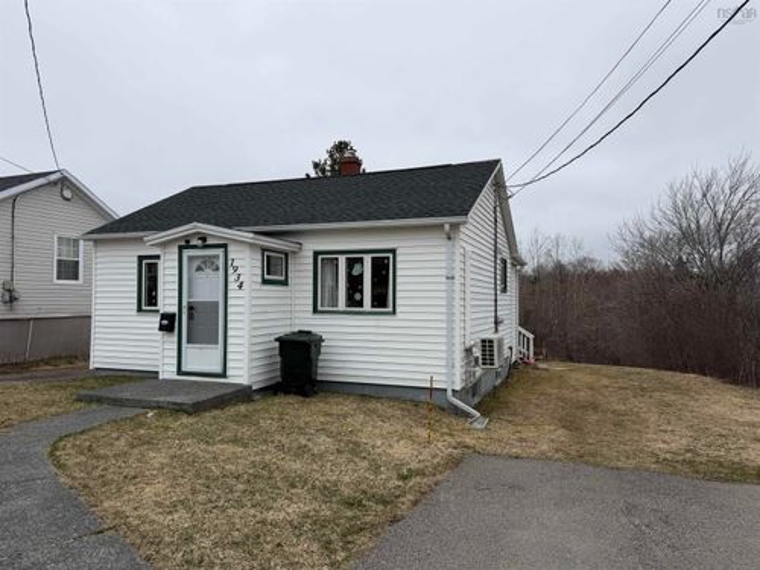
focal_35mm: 24
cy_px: 285
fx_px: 527
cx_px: 380
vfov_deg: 56.8
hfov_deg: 71.6
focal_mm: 6.76
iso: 80
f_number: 1.78
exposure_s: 1/5319
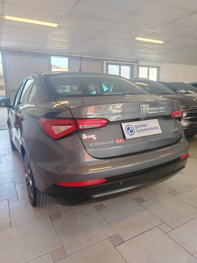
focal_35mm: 24
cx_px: 98
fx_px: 182
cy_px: 132
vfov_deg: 71.6
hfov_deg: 56.8
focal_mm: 5.25
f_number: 1.75
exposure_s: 1/50
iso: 278
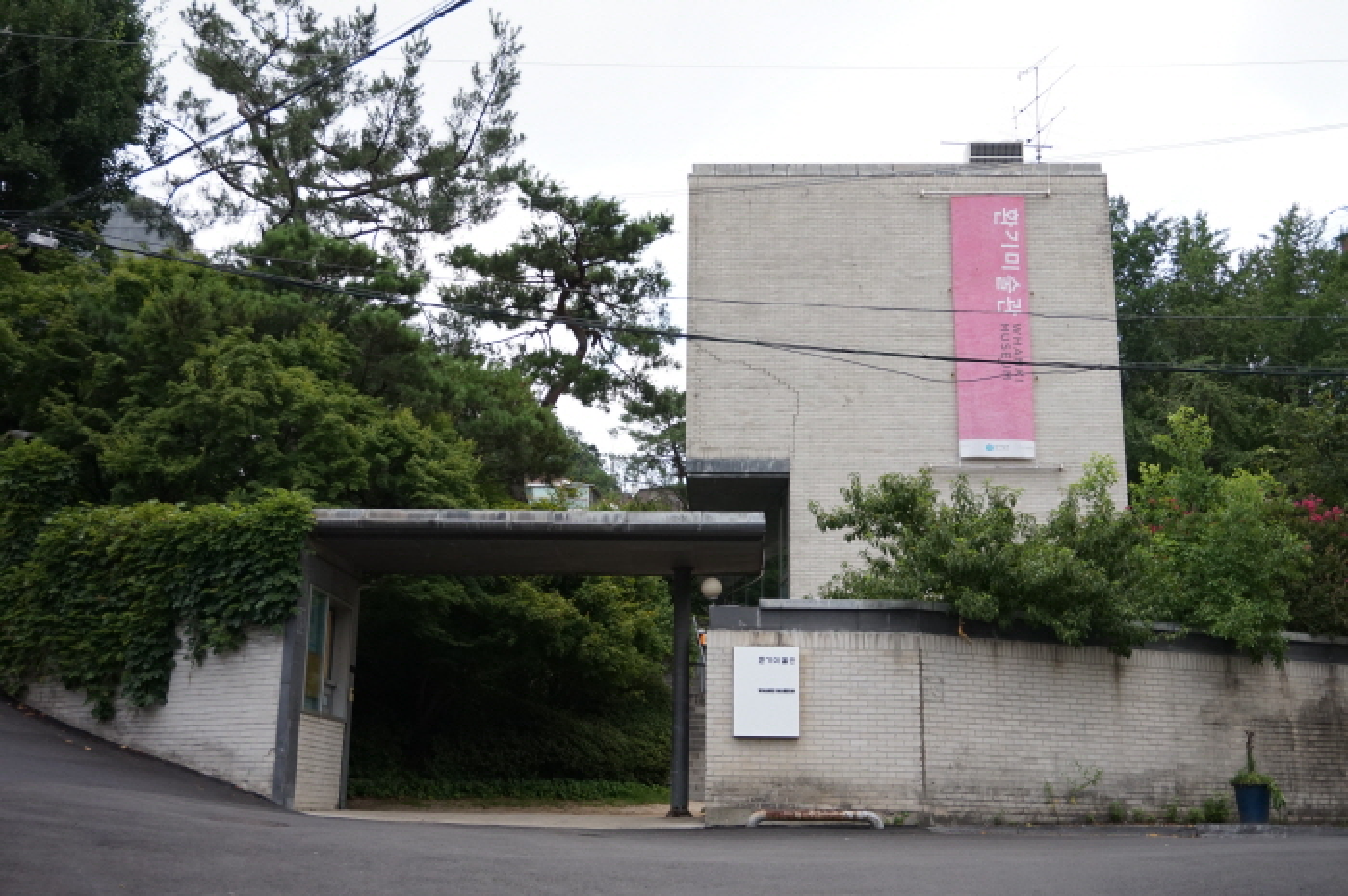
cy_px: 448
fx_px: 1459
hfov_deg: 49.6
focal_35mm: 39
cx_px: 674
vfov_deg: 34.1
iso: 640
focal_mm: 26
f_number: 4.5
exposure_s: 1/1600
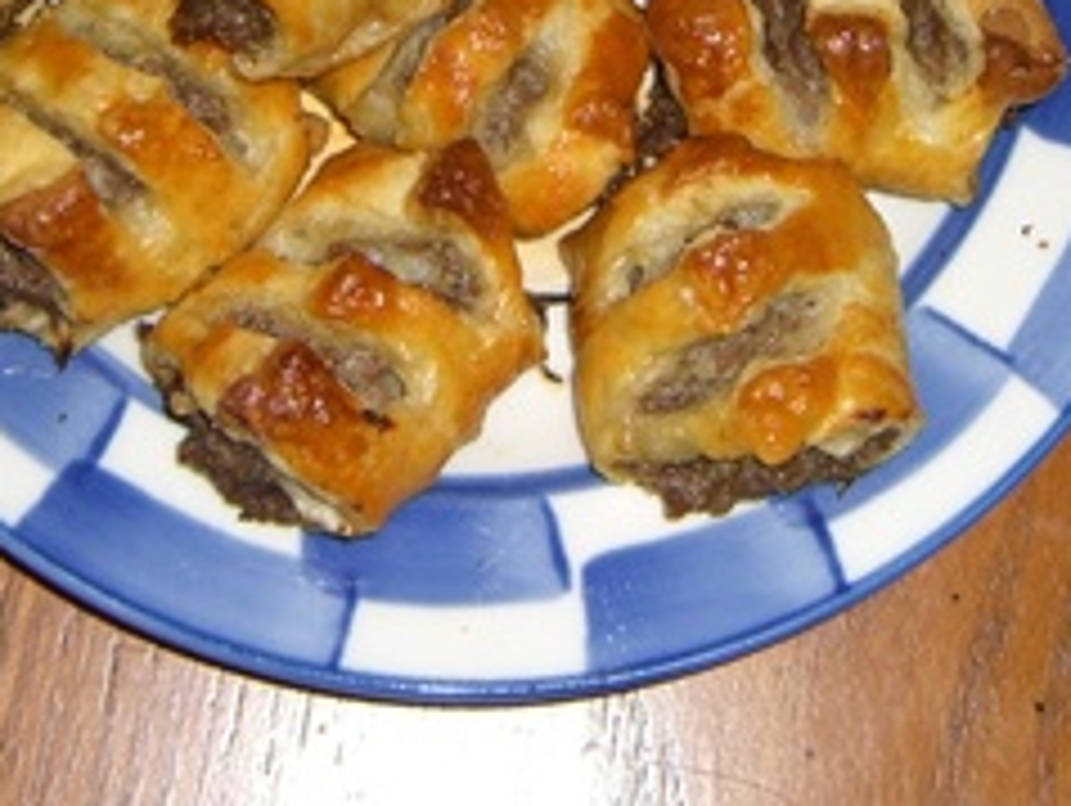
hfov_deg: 20.0
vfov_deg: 14.7
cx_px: 482
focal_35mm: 98
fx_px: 3035
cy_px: -92
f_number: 2.8
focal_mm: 7.9
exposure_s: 1/60
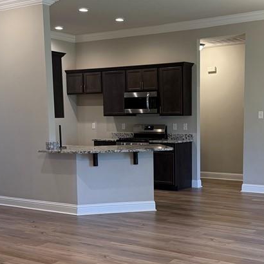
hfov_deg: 32.0
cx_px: 169
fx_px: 457
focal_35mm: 53
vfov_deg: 32.1
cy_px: 164
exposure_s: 1/120
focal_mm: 6.76
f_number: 1.78
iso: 250
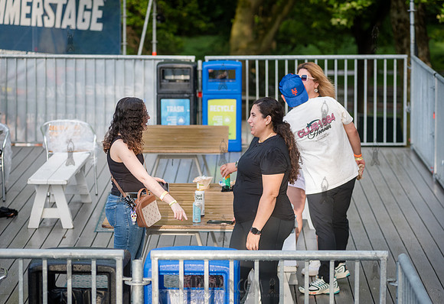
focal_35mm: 134
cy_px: 154
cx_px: 213
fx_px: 1666
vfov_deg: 10.5
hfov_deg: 15.2
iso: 1000
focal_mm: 125
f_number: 4
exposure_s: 1/1000
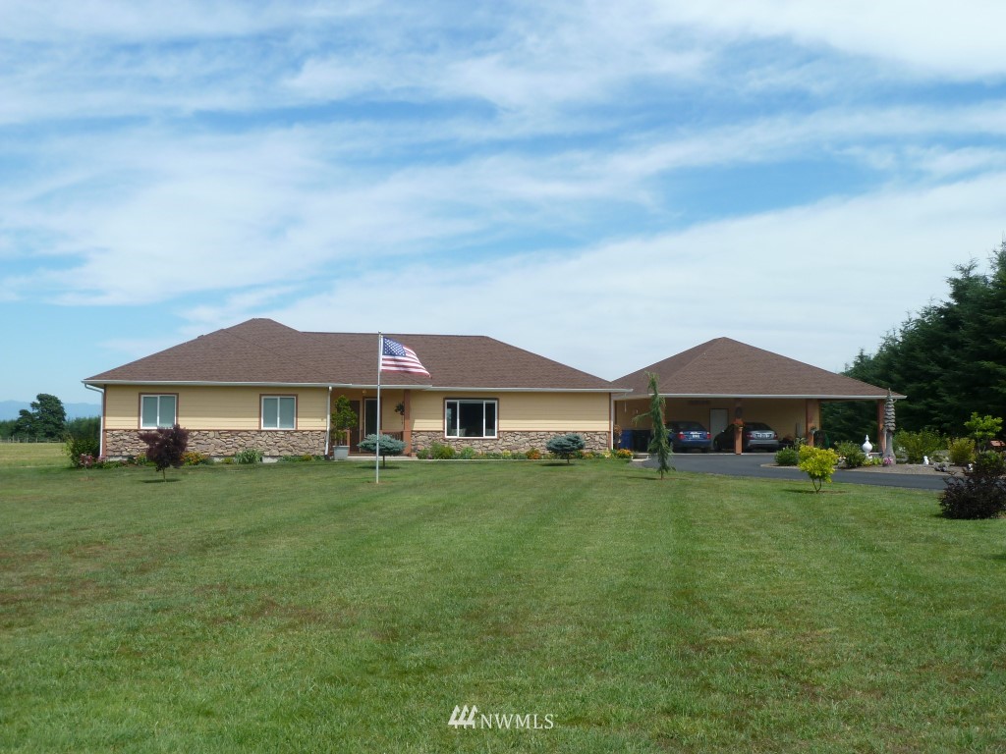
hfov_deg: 46.8
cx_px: 503
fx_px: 1162
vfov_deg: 36.0
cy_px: 377
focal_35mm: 40
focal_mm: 6.5
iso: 100
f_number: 5
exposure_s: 1/500
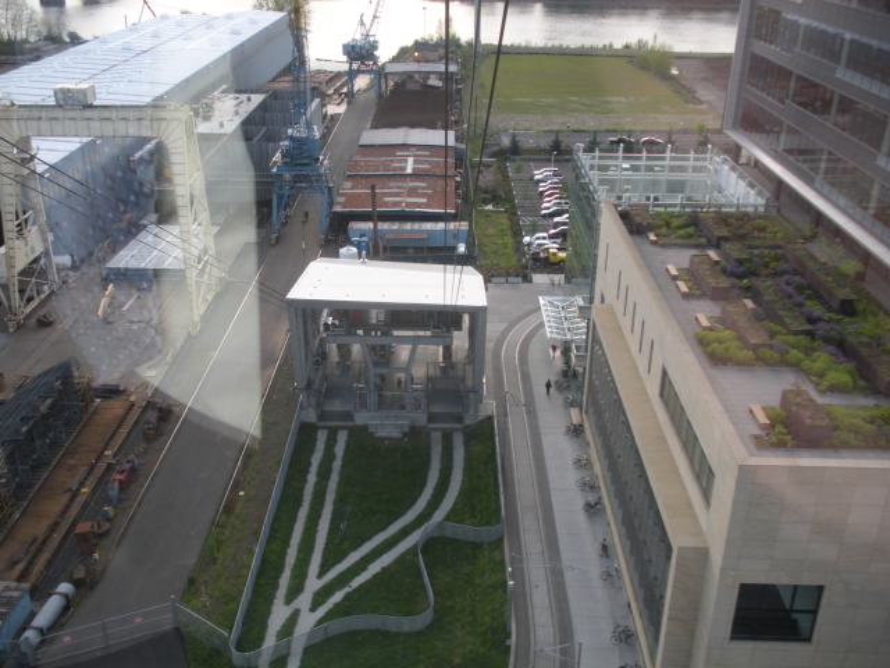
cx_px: 445
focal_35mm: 36
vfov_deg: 39.7
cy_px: 334
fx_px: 926
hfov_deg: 51.4
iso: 64
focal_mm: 6.3
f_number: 3.5
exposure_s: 1/62.8
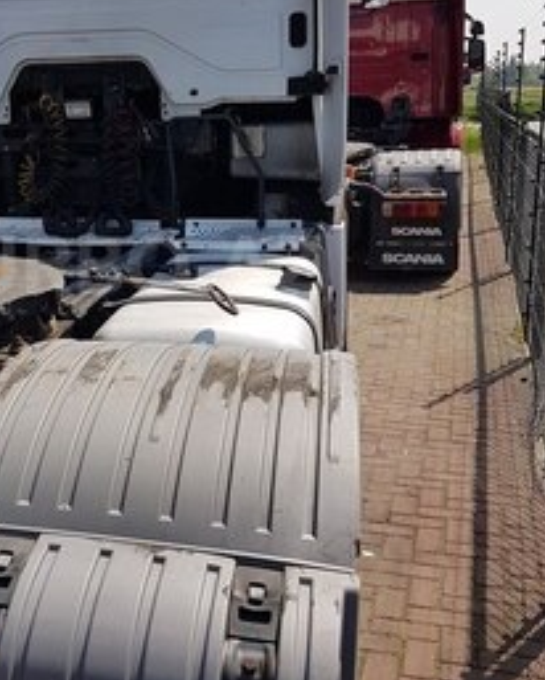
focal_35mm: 49
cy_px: 265
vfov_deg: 37.8
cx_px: 119
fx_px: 987
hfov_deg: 30.2
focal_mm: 4.2
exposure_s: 1/2440
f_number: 1.7
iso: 40
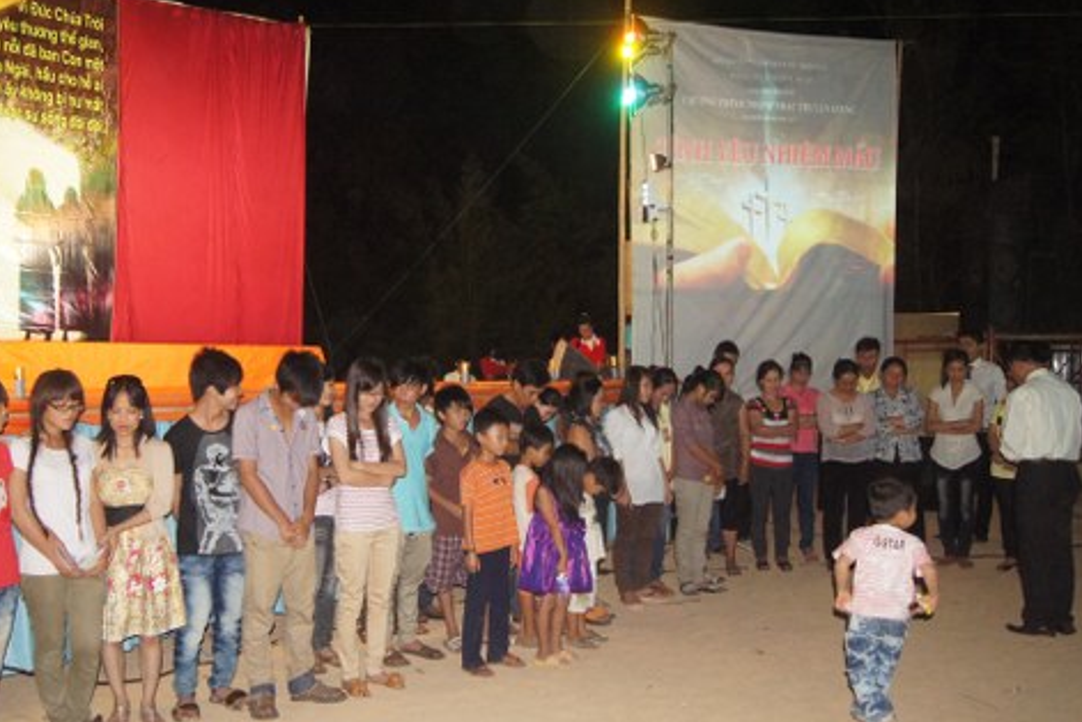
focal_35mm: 35
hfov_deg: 54.3
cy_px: 372
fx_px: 1052
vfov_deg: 37.8
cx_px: 469
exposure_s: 1/60
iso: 1600
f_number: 4
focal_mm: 20
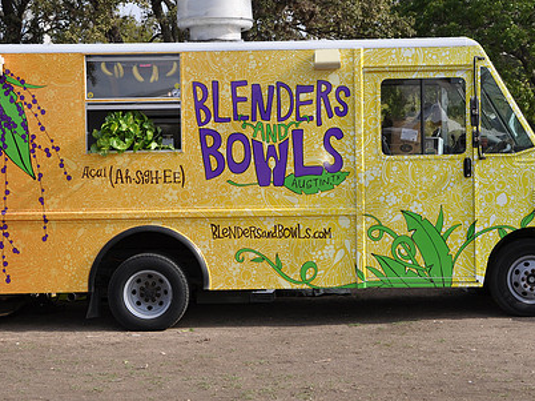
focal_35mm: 79
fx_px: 1220
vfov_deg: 18.6
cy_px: 179
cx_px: 277
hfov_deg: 24.7
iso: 200
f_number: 6.3
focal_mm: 38
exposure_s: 1/160
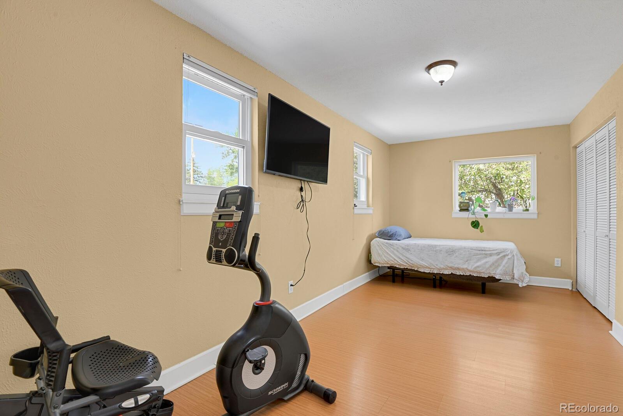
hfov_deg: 93.3
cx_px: 312
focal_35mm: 17
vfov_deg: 70.4
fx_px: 294
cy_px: 208
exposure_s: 3
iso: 250
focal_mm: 17
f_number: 8
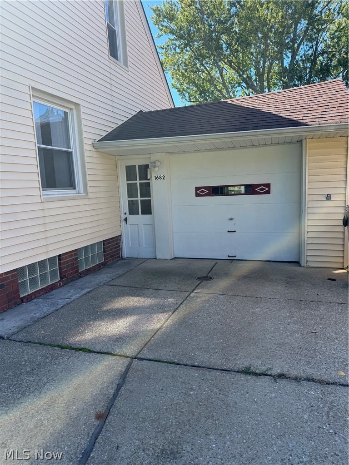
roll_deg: +2.4
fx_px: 323
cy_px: 232
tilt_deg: -9.0
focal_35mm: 24
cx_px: 174
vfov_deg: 71.6
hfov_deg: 56.8
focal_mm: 6.76
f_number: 1.78
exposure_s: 1/1425
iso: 80
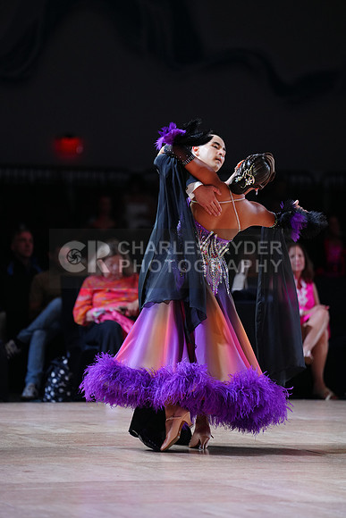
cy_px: 259
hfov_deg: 6.9
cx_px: 173
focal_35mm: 200
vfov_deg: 10.3
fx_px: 2881
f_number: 2.8
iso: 1000
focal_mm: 200
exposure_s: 1/500
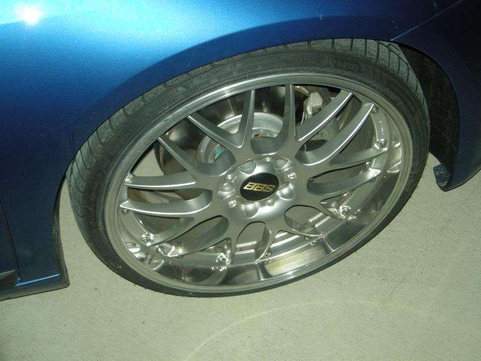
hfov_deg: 31.7
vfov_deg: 24.0
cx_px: 240
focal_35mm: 61
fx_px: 848
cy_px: 180
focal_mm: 9.9
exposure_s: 1/60
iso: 216
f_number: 3.5
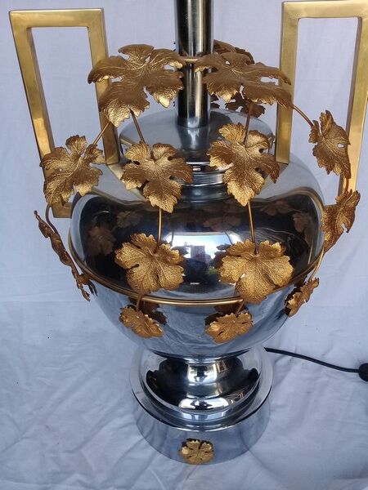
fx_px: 439
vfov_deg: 58.4
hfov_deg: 45.4
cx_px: 184
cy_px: 245
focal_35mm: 31
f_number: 2.2
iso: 50
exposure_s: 1/396
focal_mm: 3.3
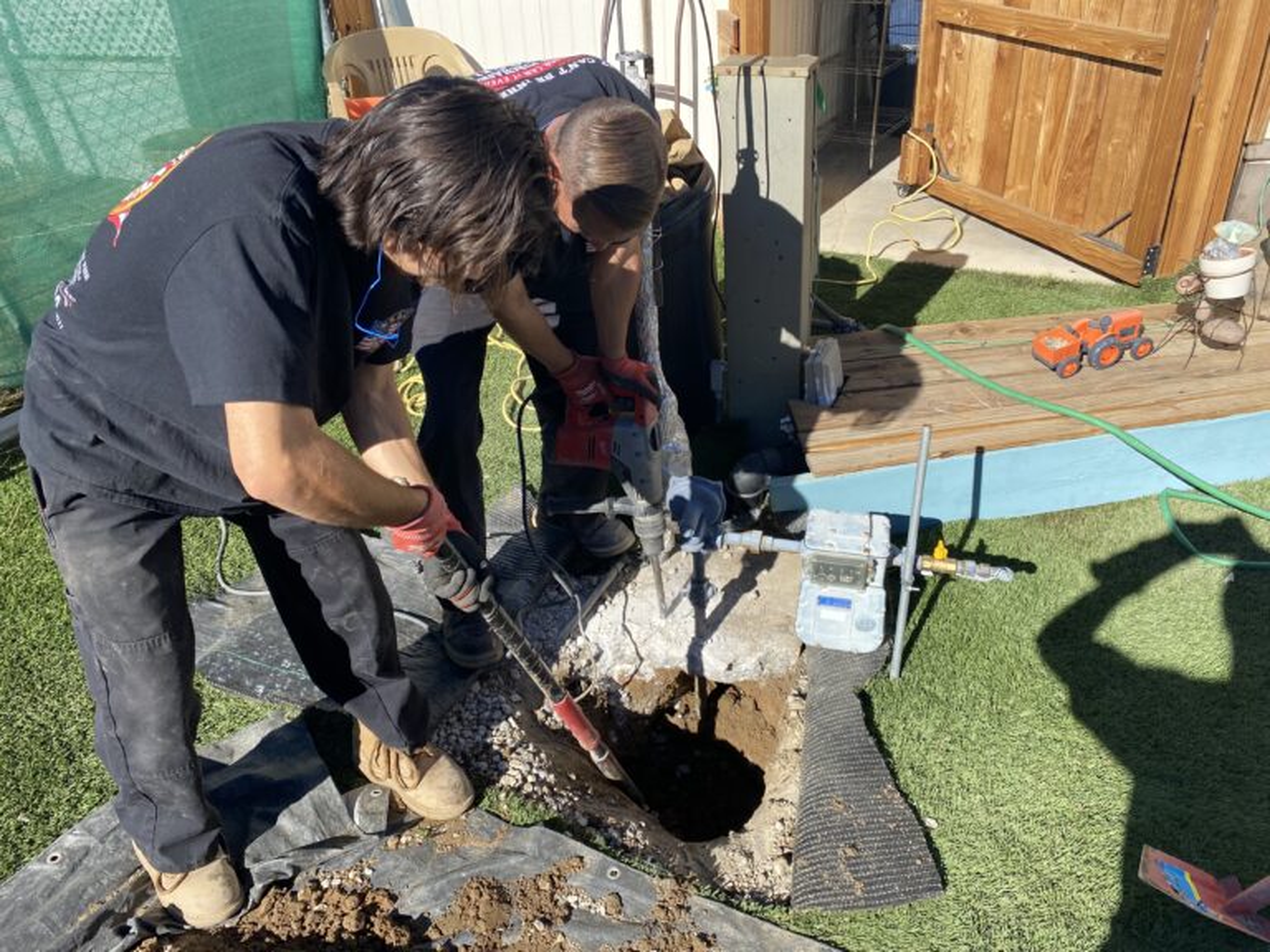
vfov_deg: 53.1
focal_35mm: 26
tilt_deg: -35.0
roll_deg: +4.8
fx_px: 954
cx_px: 635
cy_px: 476
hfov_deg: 67.3
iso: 32
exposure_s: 1/1678
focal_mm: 4.25
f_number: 1.8
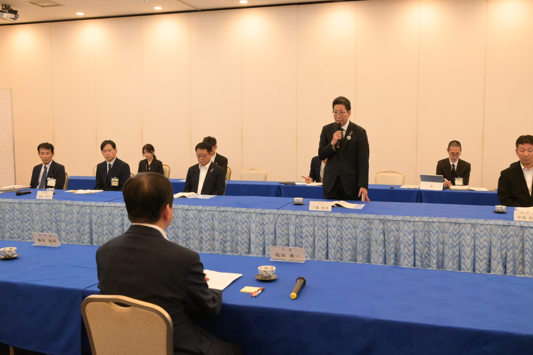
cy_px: 178
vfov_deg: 35.5
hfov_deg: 51.3
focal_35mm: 38
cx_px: 266
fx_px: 555
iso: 6400
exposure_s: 1/160
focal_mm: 25
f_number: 6.3
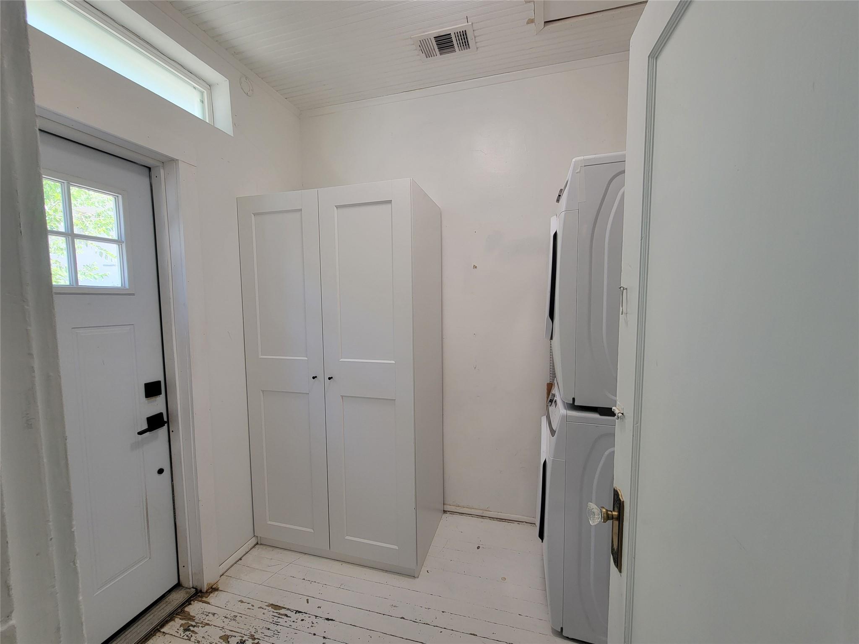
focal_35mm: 13
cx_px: 430
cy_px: 322
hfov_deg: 106.2
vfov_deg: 89.9
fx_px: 323
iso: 80
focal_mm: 2.2
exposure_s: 1/60
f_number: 2.2
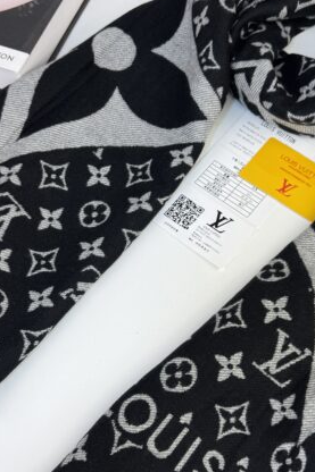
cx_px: 173
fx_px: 630
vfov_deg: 41.0
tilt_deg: -65.4
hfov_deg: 28.0
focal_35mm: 48
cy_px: 272
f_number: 1.78
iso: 80
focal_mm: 6.76
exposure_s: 1/270
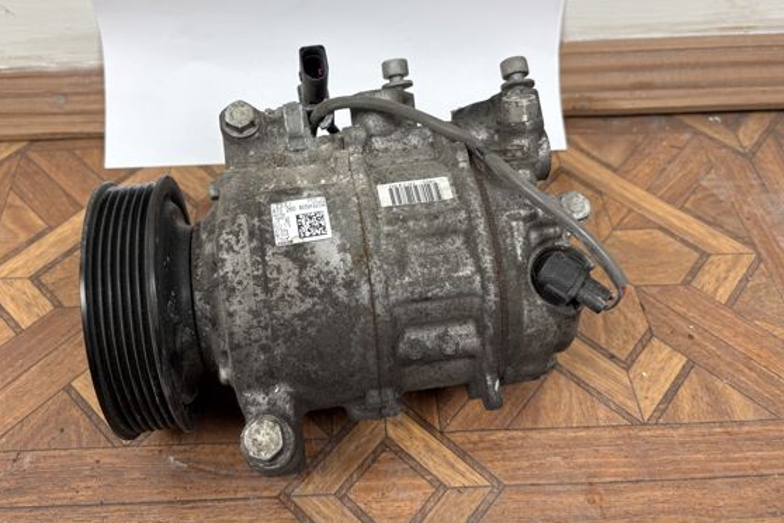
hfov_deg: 60.1
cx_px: 340
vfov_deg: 42.0
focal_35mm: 31
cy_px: 191
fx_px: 675
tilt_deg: -49.2
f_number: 1.6
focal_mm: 5.96
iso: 40
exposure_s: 1/188
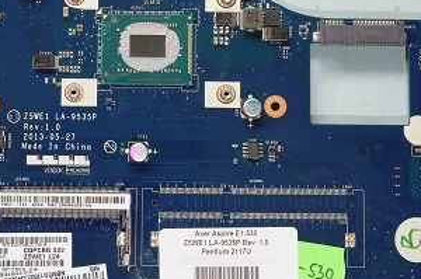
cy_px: 63
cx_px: 140
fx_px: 1051
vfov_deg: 15.1
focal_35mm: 90
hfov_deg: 22.6
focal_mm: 24
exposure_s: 1/8
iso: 100
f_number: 8
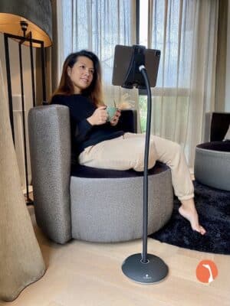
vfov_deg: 67.3
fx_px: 230
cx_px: 115
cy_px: 153
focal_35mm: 26
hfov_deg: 53.1
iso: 125
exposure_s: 1/50
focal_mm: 4.25
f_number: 1.8
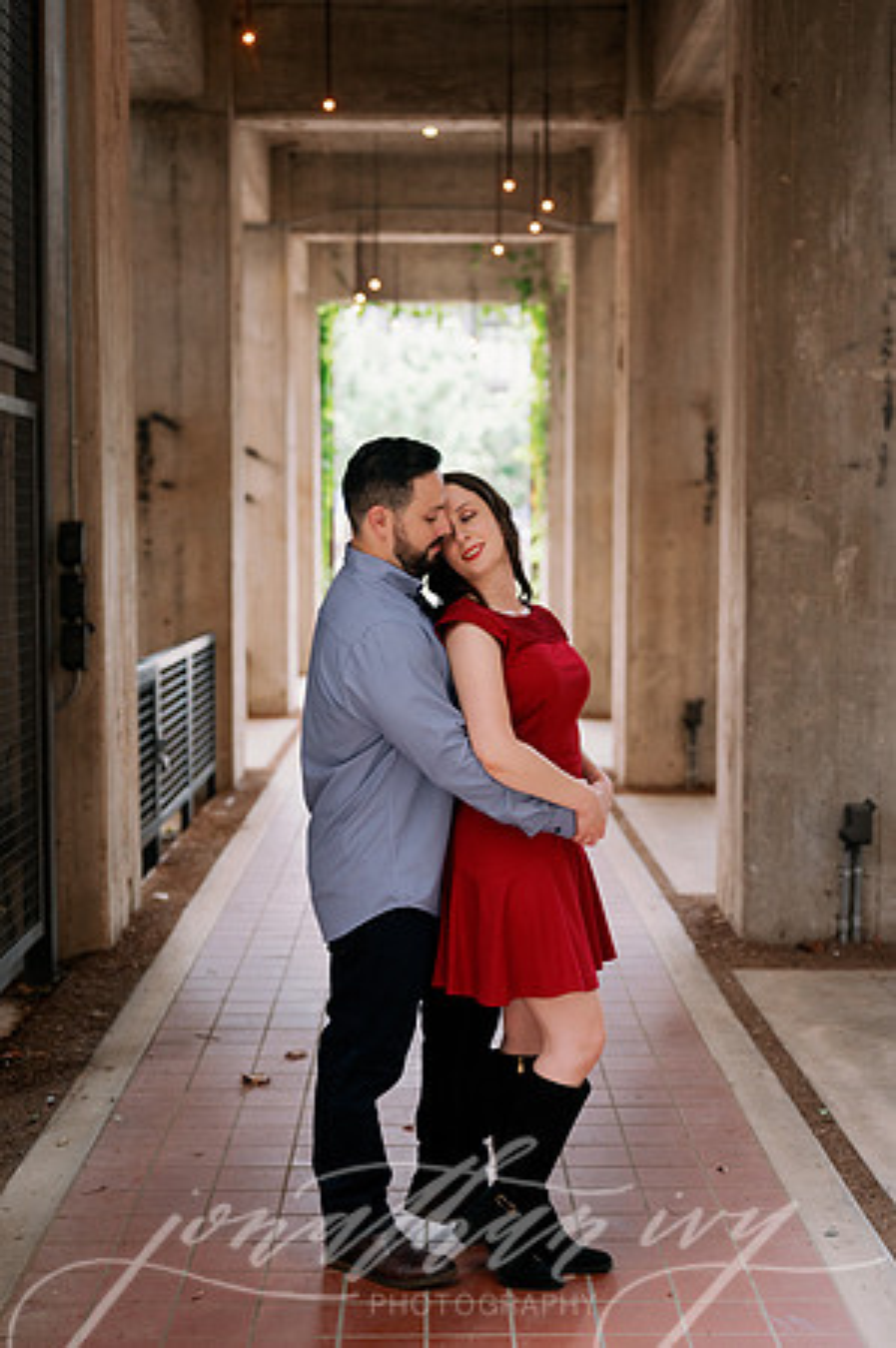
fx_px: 1871
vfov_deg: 39.6
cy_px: 674
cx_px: 448
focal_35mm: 50
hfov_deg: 26.9
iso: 1250
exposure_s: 1/50
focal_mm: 50
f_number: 2.5
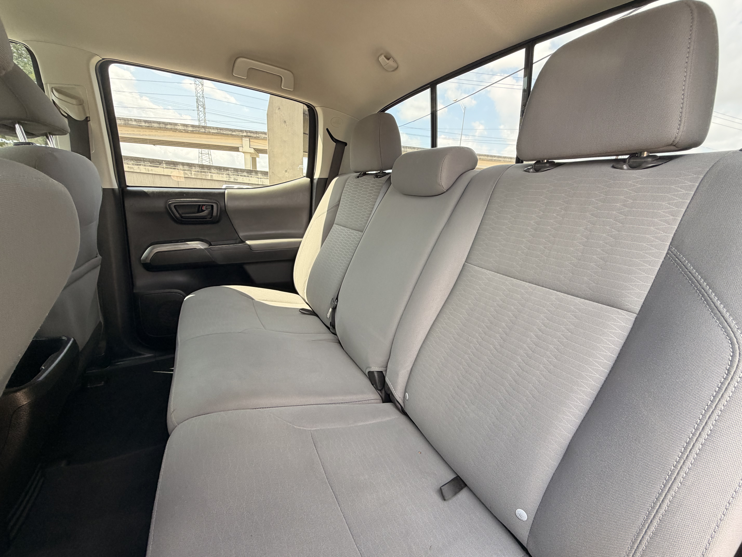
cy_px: 278
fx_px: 300
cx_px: 371
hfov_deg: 102.1
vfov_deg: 85.7
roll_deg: -1.5
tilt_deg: -16.2
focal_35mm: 14
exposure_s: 1/121
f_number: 2.2
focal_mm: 2.22
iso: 80
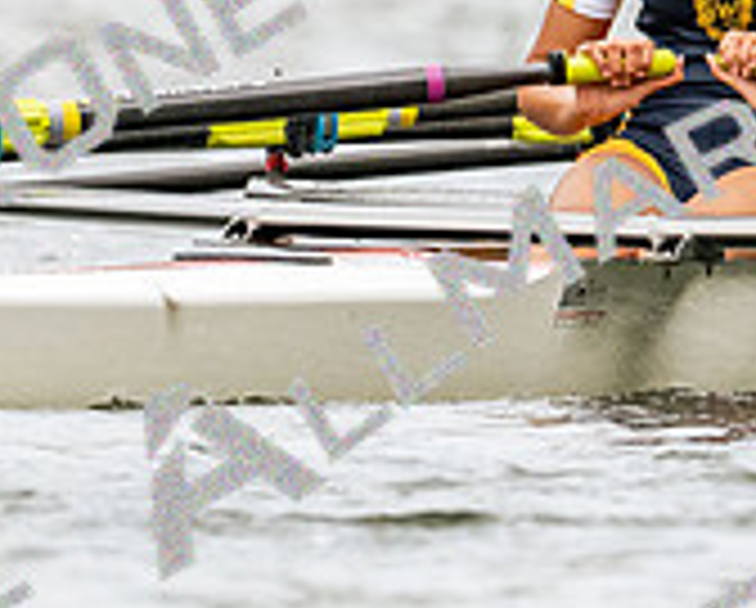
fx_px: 43460
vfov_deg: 0.8
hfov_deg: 1.0
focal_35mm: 1939
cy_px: -117
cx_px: 1053
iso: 1600
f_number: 4.5
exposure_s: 1/2500
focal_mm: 400
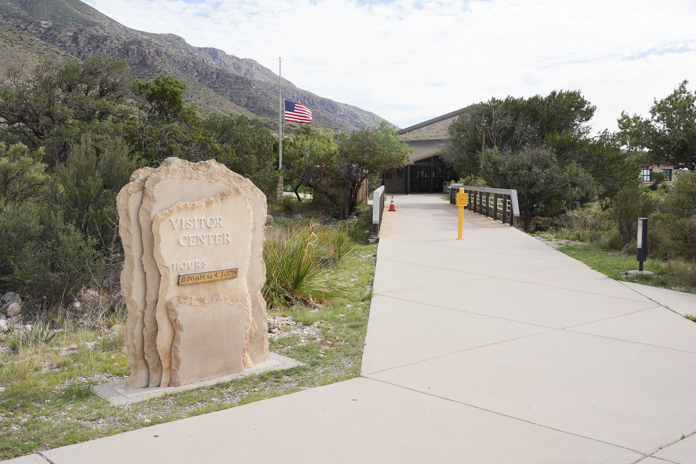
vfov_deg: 36.0
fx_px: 715
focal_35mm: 37
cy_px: 232
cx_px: 348
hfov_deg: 51.9
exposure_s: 1/100
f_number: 13
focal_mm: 37
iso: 100
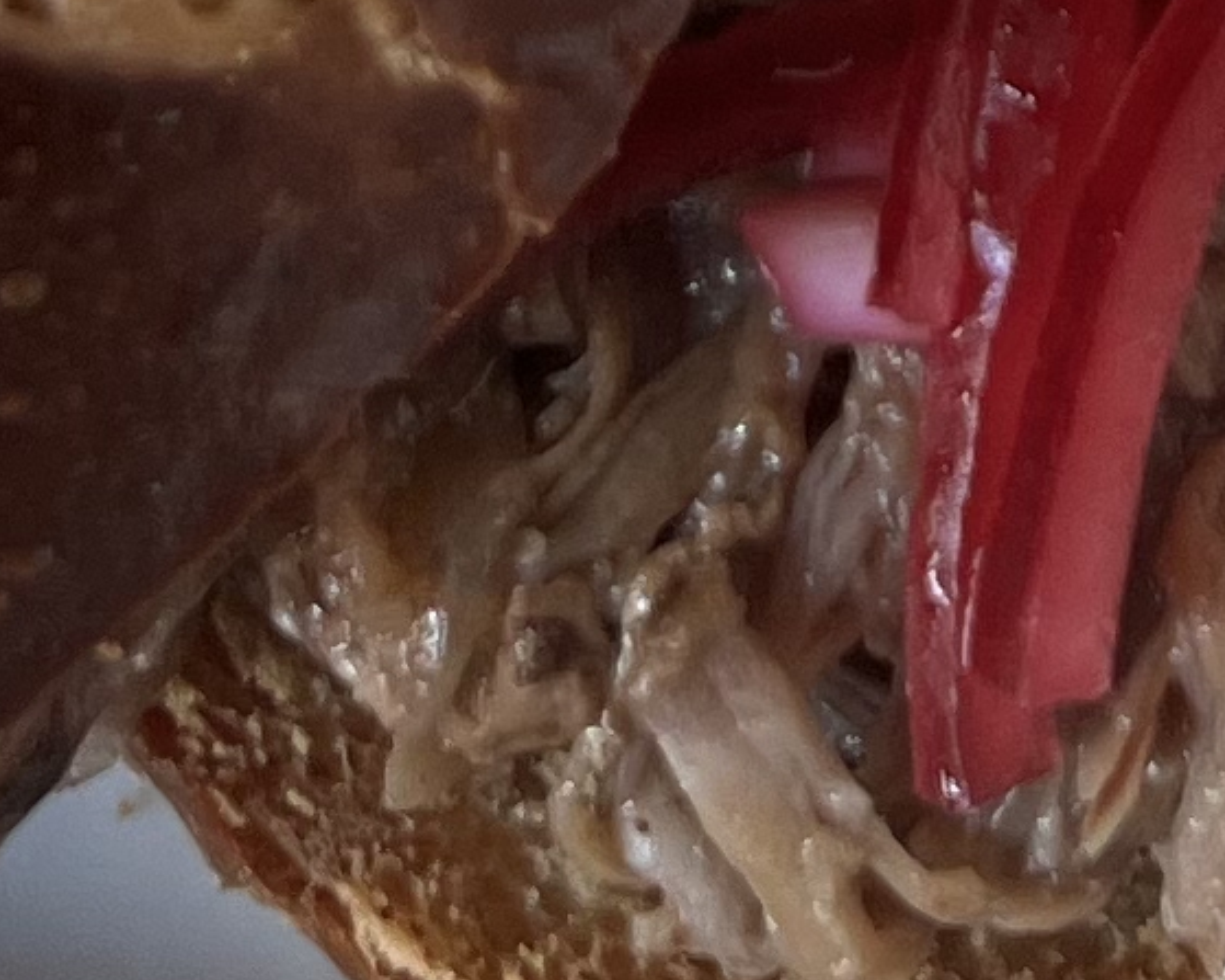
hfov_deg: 10.6
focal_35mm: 183
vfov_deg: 7.6
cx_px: 559
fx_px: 6634
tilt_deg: -57.0
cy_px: -1703
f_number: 1.5
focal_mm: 5.7
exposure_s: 1/233
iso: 40
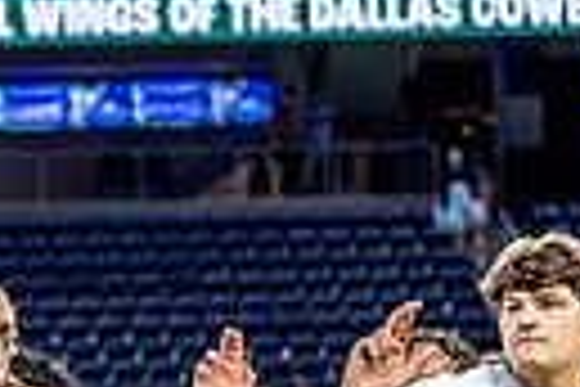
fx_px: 5203
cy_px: 704
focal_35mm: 323
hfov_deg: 6.2
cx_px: -499
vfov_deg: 4.2
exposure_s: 1/400
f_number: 2.8
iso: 1000
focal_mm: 70
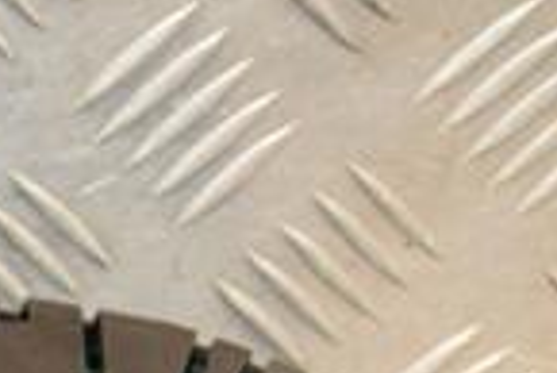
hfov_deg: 9.2
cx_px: -499
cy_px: 734
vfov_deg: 6.3
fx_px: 3268
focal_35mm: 211
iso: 800
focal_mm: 34
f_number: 5
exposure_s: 1/200
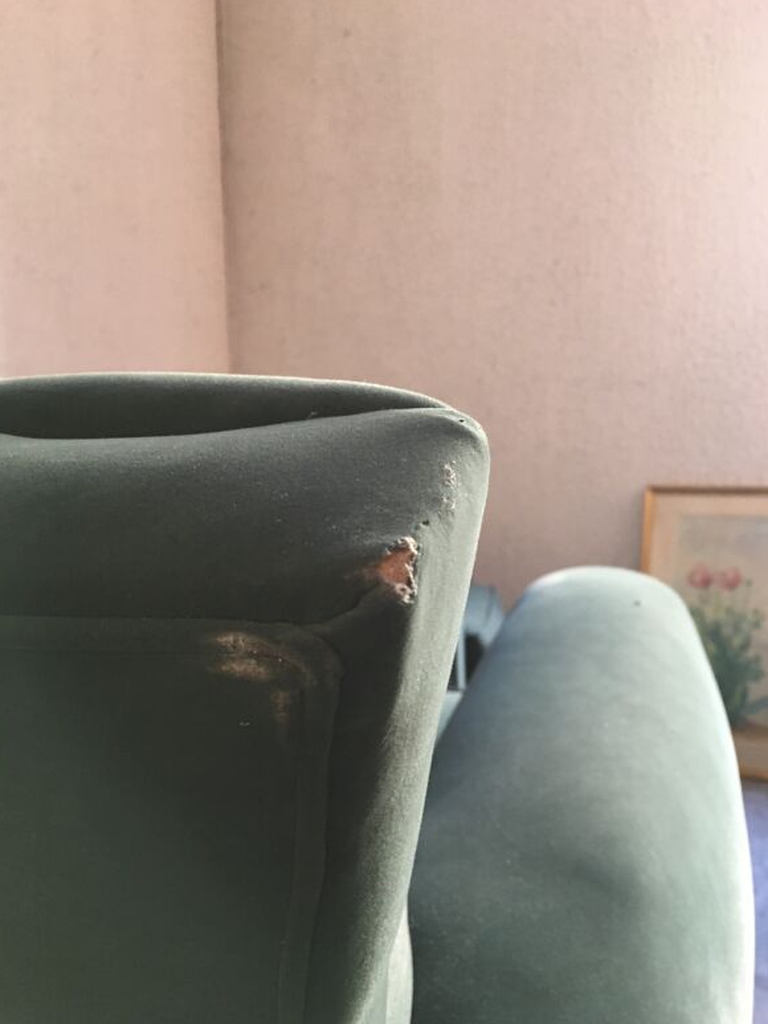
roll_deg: +1.0
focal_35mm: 30
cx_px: 391
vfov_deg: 60.0
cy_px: 523
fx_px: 887
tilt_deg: -5.3
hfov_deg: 46.8
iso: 160
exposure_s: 1/33
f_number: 2.2
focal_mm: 4.15
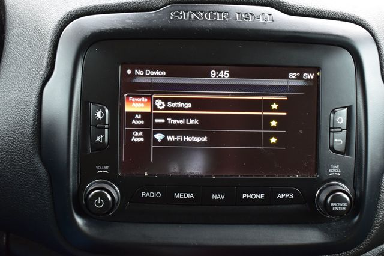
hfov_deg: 41.1
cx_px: 192
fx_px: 512
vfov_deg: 28.0
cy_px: 128
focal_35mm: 48
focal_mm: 32
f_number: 6.3
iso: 560
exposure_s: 1/15
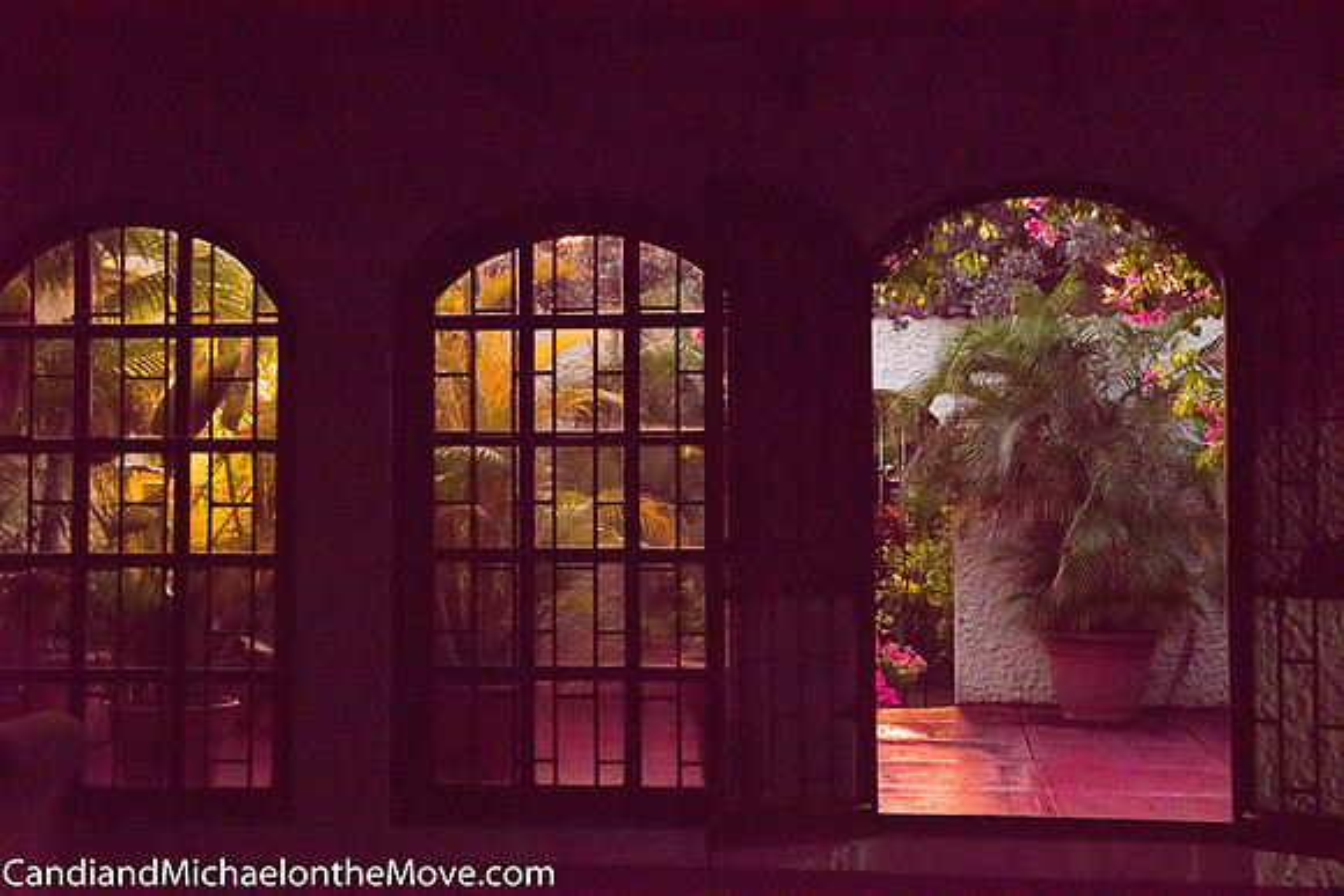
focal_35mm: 56
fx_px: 2091
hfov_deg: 35.6
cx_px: 672
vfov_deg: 24.2
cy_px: 448
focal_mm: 56
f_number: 5.6
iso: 12800
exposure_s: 1/80
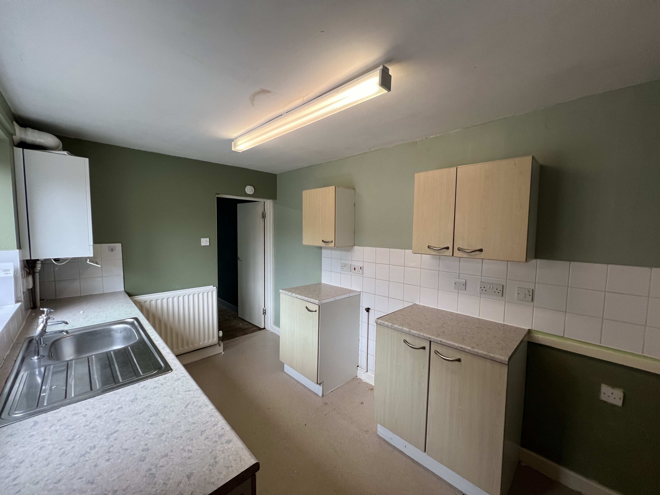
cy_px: 248
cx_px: 330
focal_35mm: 13
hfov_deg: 106.2
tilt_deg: -3.6
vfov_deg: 89.9
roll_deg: -0.4
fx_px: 248
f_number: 1.8
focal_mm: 1.57
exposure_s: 1/100
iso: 200
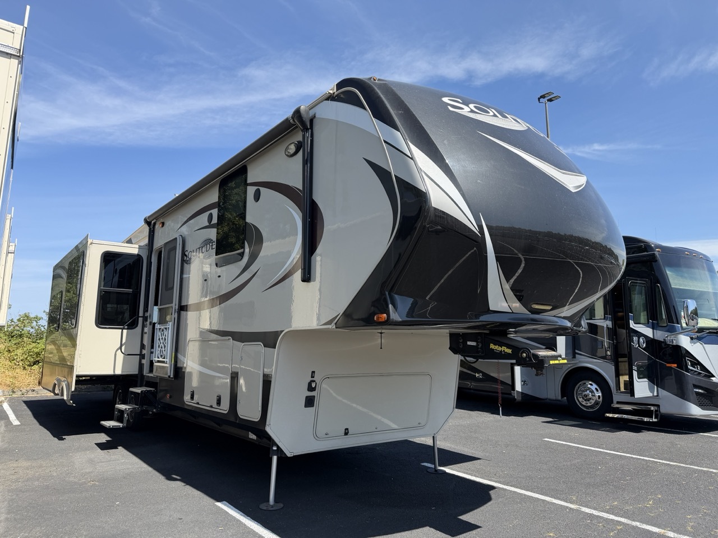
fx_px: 498
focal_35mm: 24
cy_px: 269
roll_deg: +0.2
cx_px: 359
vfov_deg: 56.8
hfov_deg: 71.6
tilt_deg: +7.8
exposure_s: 1/2370
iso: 80
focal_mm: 6.76
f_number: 1.78
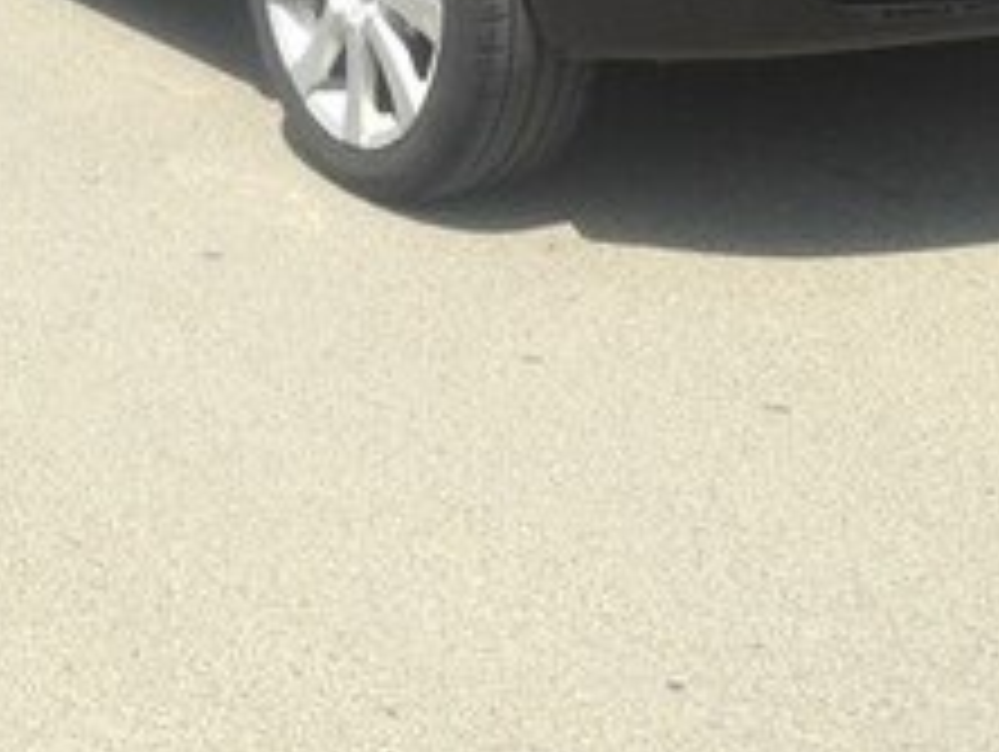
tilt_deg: -7.1
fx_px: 2831
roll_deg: +1.3
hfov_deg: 20.0
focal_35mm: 98
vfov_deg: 14.2
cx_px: 342
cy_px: -344
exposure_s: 1/1323
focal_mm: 4.12
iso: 50
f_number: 2.4
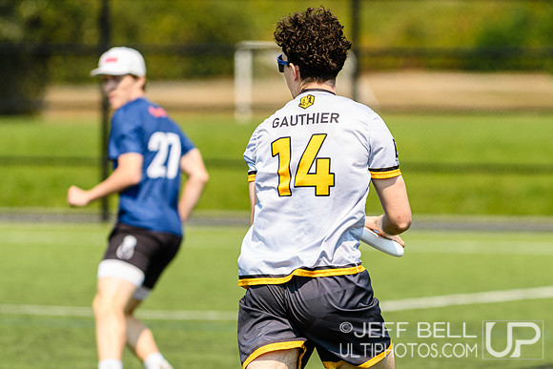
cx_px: 346
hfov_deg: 5.2
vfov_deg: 3.5
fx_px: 6099
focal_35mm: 397
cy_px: 185
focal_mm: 200
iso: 100
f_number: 3.2
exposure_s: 1/1000
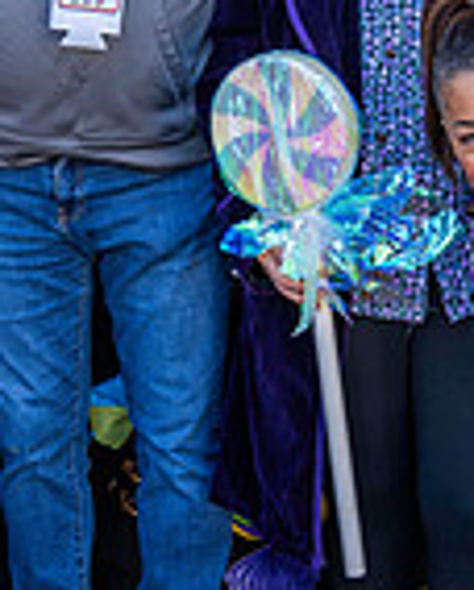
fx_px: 1925
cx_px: 358
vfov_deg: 17.0
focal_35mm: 110
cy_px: -3
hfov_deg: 14.0
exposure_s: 1/125
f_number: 5
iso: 250
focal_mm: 26
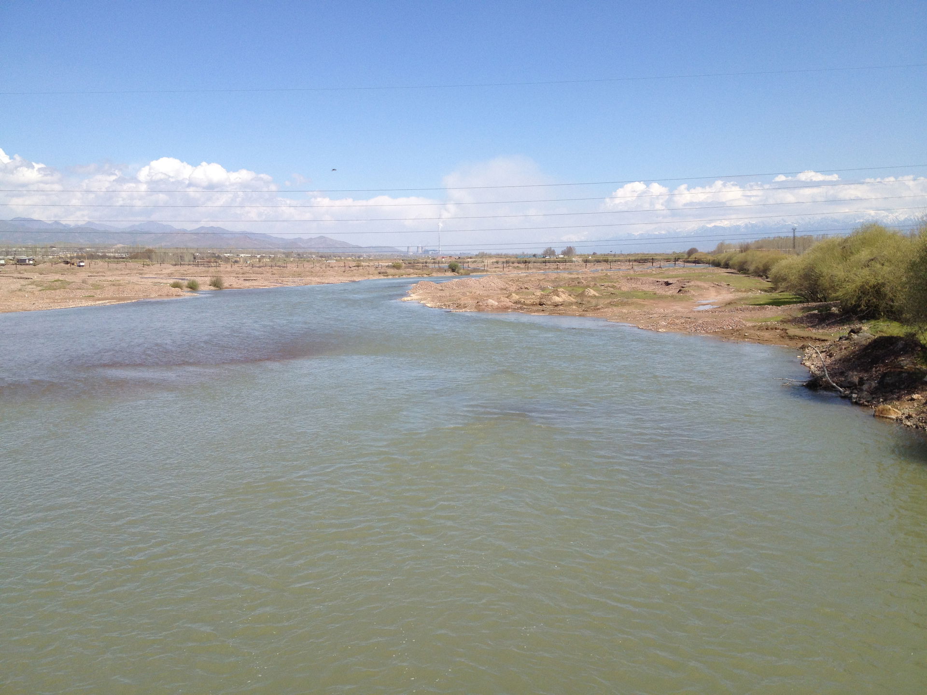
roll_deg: +1.7
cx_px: 464
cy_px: 348
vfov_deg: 40.7
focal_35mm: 35
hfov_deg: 52.6
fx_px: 937
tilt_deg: -5.8
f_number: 2.4
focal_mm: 4.28
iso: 50
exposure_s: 1/2208
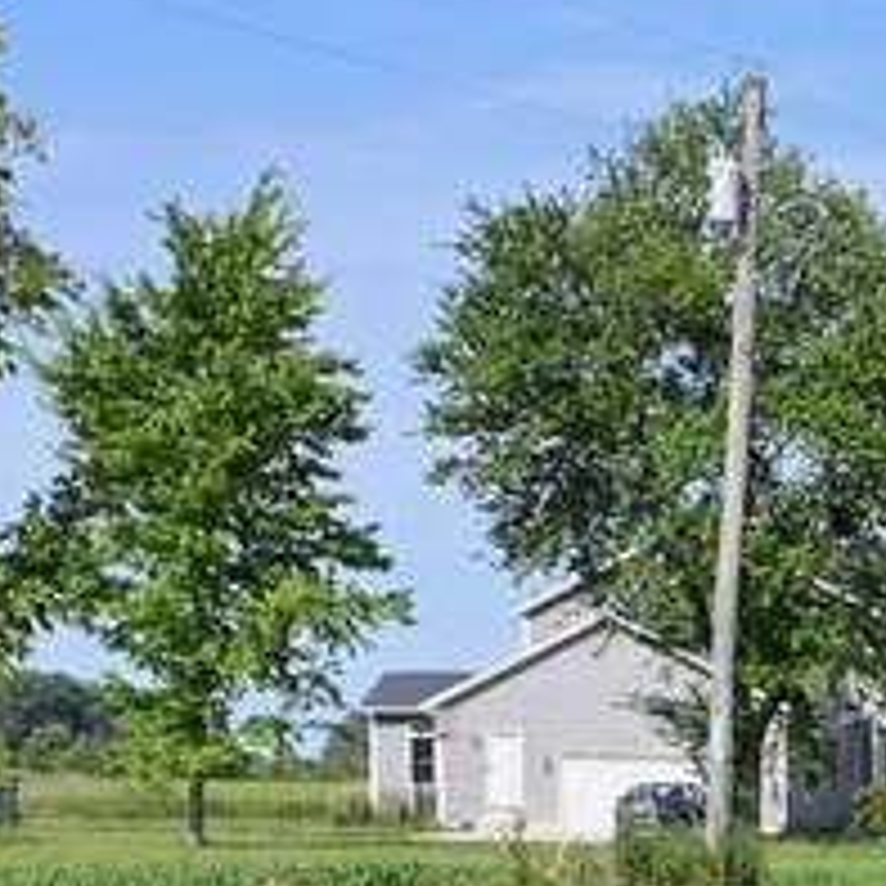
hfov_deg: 9.6
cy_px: 1271
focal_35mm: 170
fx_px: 4927
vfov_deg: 10.0
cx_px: 1714
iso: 100
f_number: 7.1
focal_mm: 20.5
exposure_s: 1/400
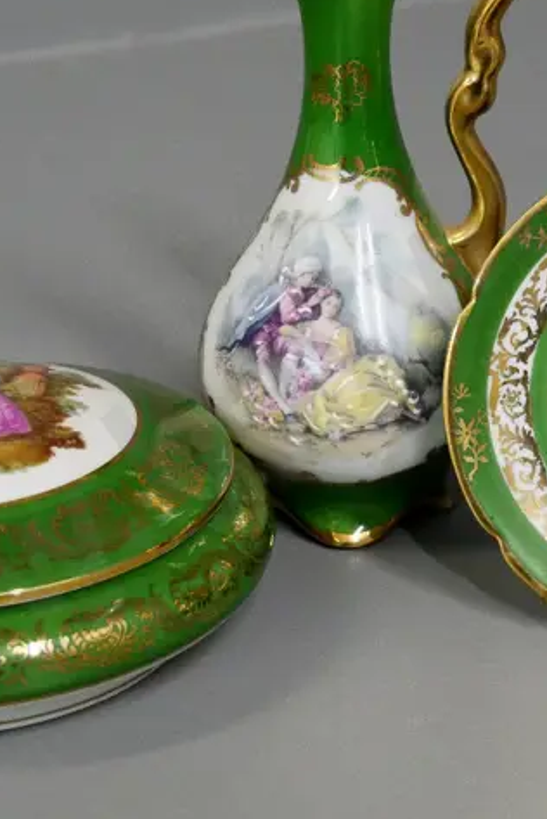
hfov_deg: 13.7
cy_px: 244
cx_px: 471
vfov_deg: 20.5
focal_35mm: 99
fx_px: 2253
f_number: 4.2
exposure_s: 1/160
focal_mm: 22
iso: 3200
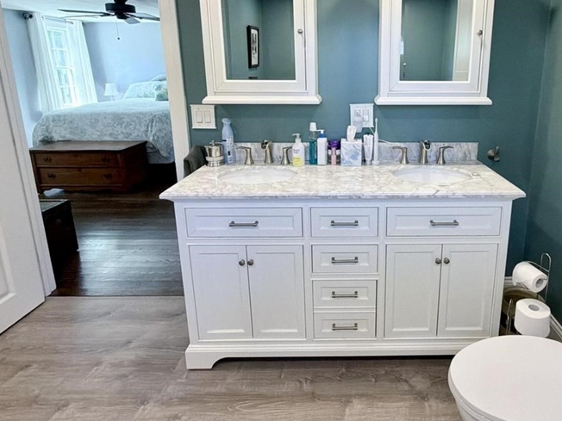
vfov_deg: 60.0
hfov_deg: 74.8
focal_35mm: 22
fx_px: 357
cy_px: 148
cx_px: 357
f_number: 2.2
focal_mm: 2.22
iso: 250
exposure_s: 1/120
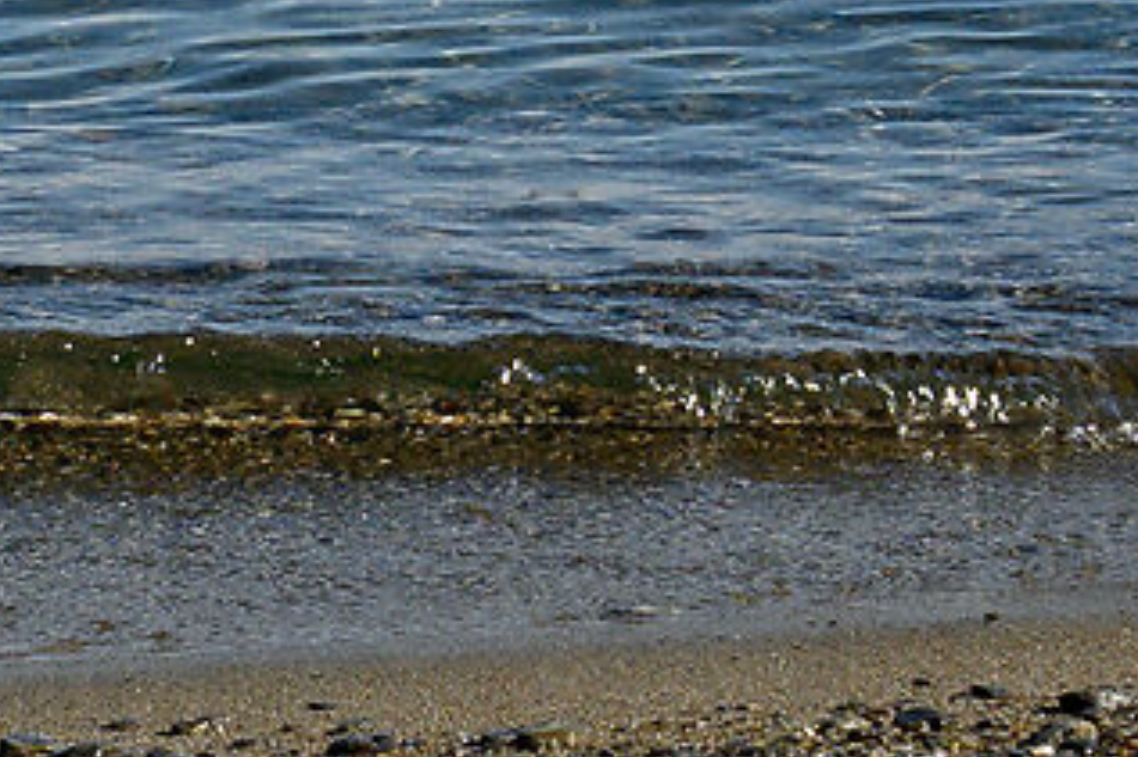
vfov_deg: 8.4
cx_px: -169
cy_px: -509
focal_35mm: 159
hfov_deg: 12.7
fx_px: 5023
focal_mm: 14
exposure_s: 1/160
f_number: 11
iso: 100
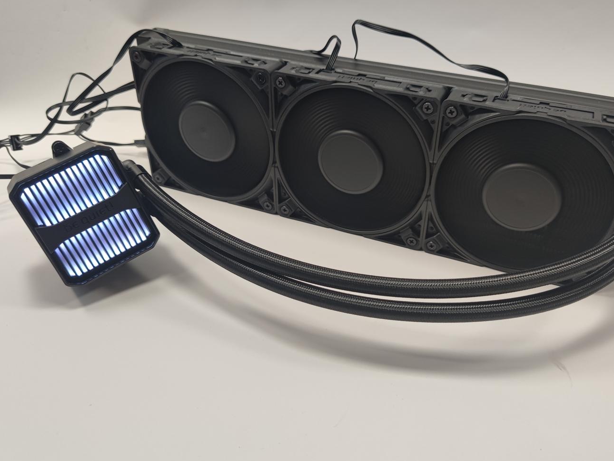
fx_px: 550
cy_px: 223
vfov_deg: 45.4
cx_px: 342
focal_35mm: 31
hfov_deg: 58.2
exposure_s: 1/87
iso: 249
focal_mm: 6.78
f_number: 1.85
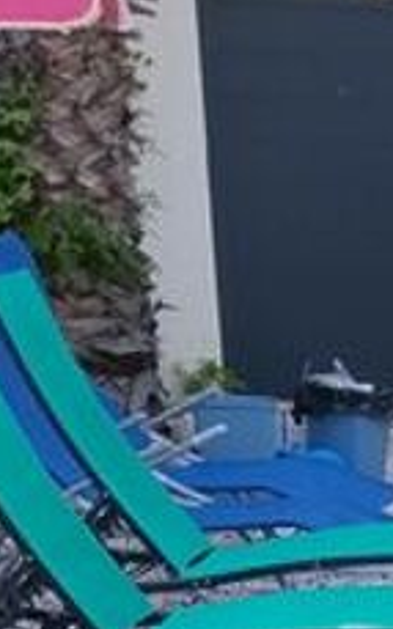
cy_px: 1292
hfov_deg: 6.5
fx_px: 3069
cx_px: 1272
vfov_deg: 10.6
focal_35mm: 179
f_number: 1.8
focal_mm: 4.22
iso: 50
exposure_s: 1/423
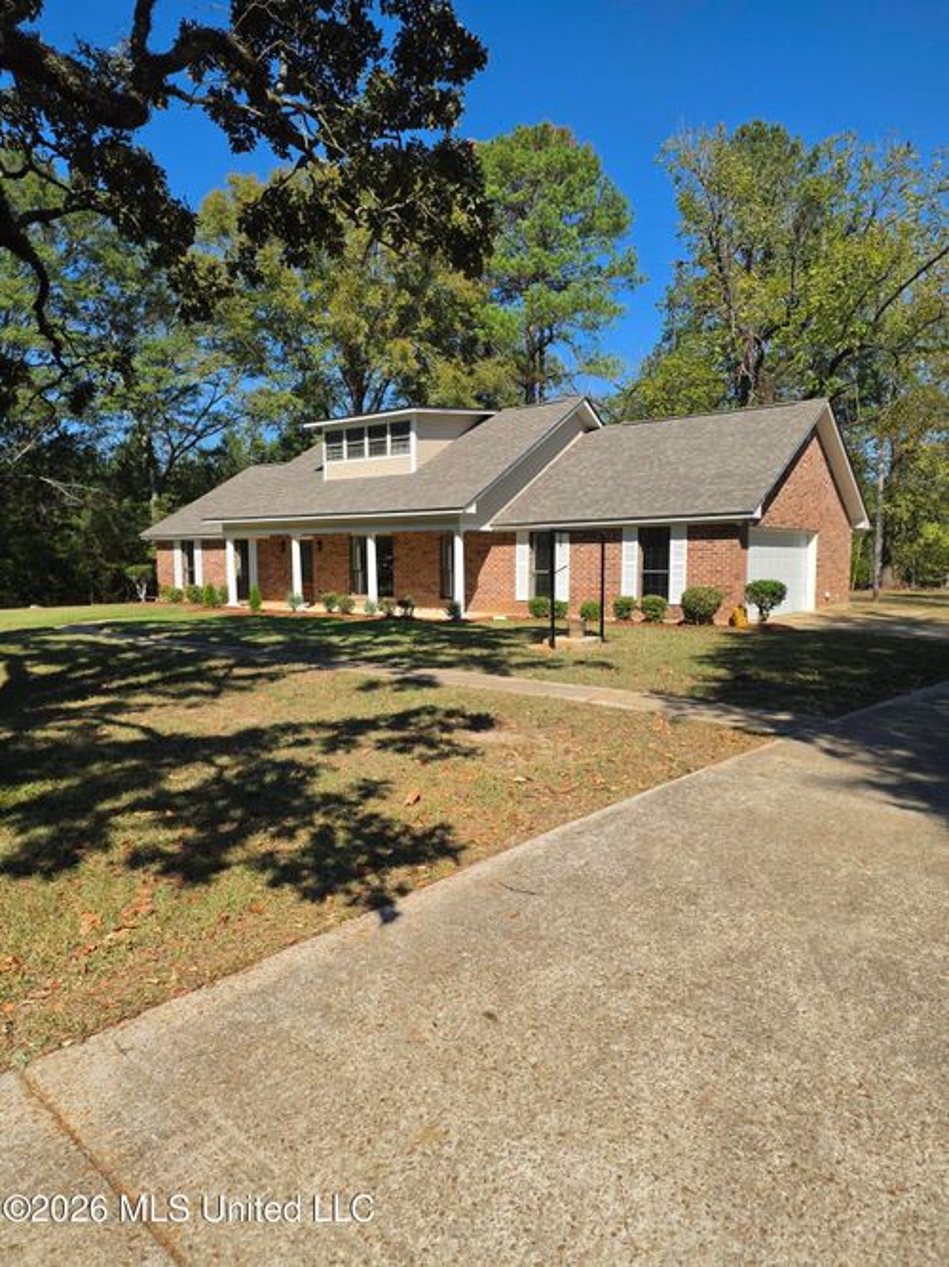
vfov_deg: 73.9
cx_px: 474
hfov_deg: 58.9
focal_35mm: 23
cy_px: 634
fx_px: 841
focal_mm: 6.25
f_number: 1.7
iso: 80
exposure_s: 1/5151
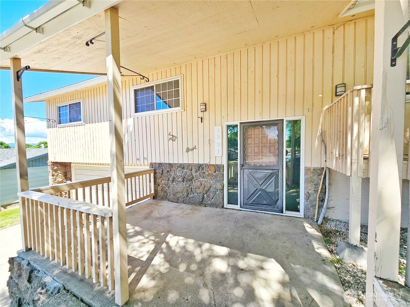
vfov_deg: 89.9
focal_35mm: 13
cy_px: 154
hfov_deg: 106.2
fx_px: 154
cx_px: 205
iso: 50
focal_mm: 2.2
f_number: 2.2
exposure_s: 1/897
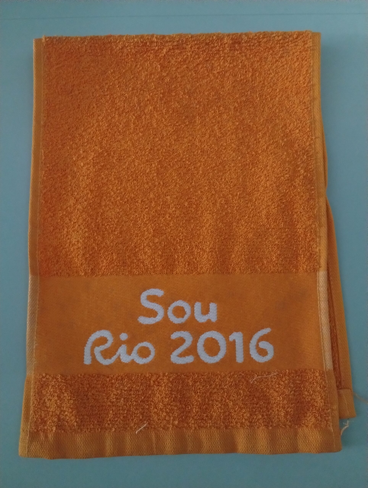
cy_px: 244
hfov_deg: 49.9
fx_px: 396
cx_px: 184
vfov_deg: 63.4
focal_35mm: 28
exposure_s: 1/15
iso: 9472
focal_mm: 4.27
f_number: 1.8
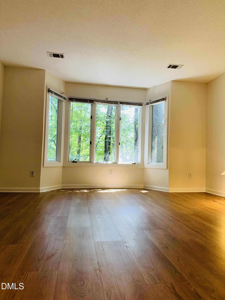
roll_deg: -1.4
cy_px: 150
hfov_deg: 56.8
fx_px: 208
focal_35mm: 24
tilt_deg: +1.7
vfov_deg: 71.6
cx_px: 112
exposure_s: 1/120
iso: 80
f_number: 1.78
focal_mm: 6.76
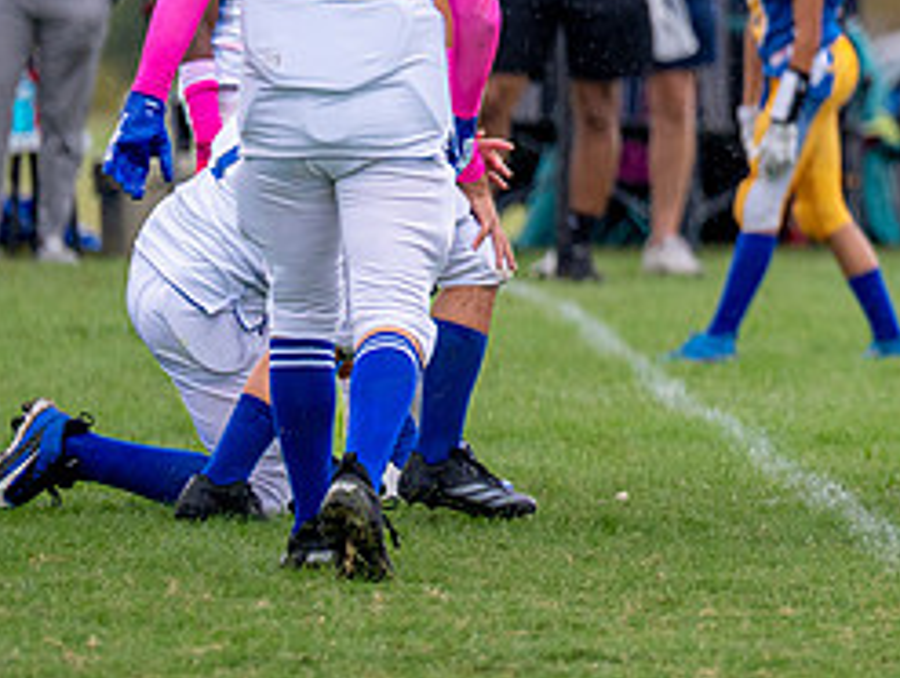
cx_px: 1478
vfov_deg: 2.3
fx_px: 17159
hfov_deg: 3.0
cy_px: 89
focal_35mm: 659
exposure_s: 1/1600
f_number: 2.8
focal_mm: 191
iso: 400
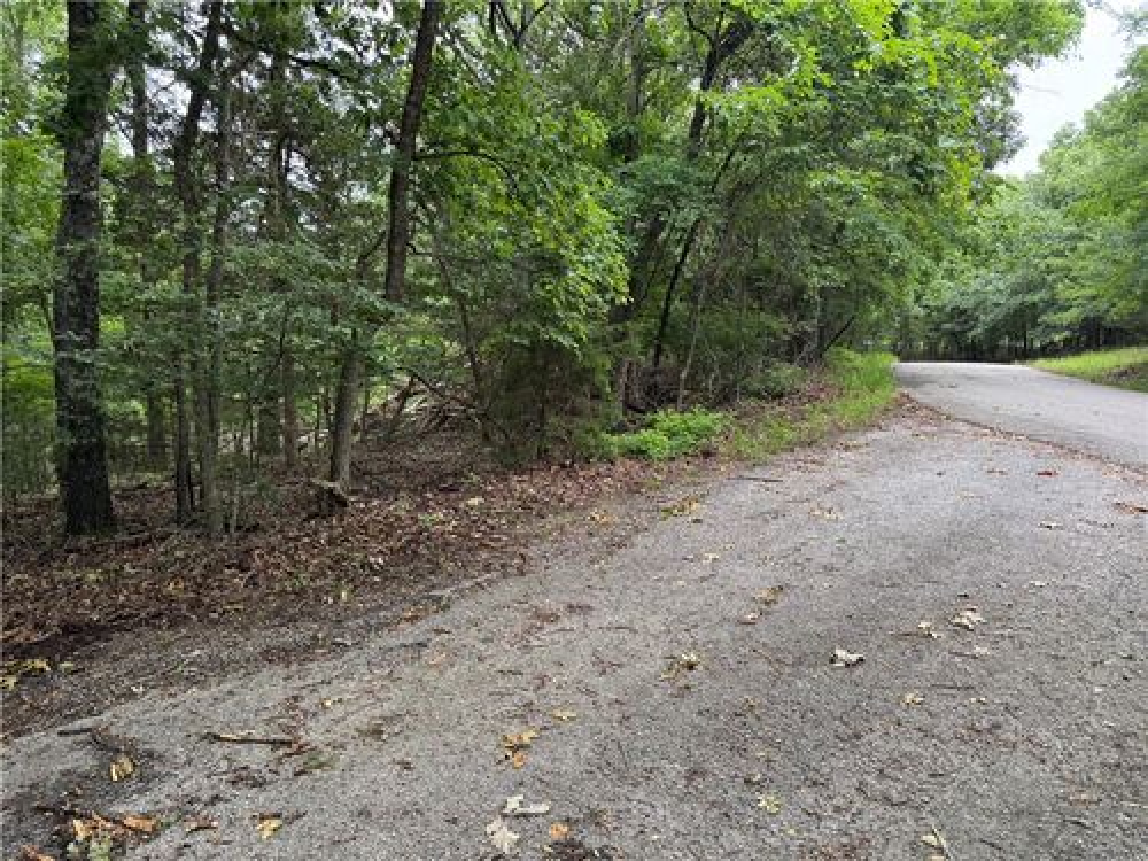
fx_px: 796
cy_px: 430
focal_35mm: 24
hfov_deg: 71.6
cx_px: 574
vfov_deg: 56.8
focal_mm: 6.76
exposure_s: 1/121
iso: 160
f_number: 1.78
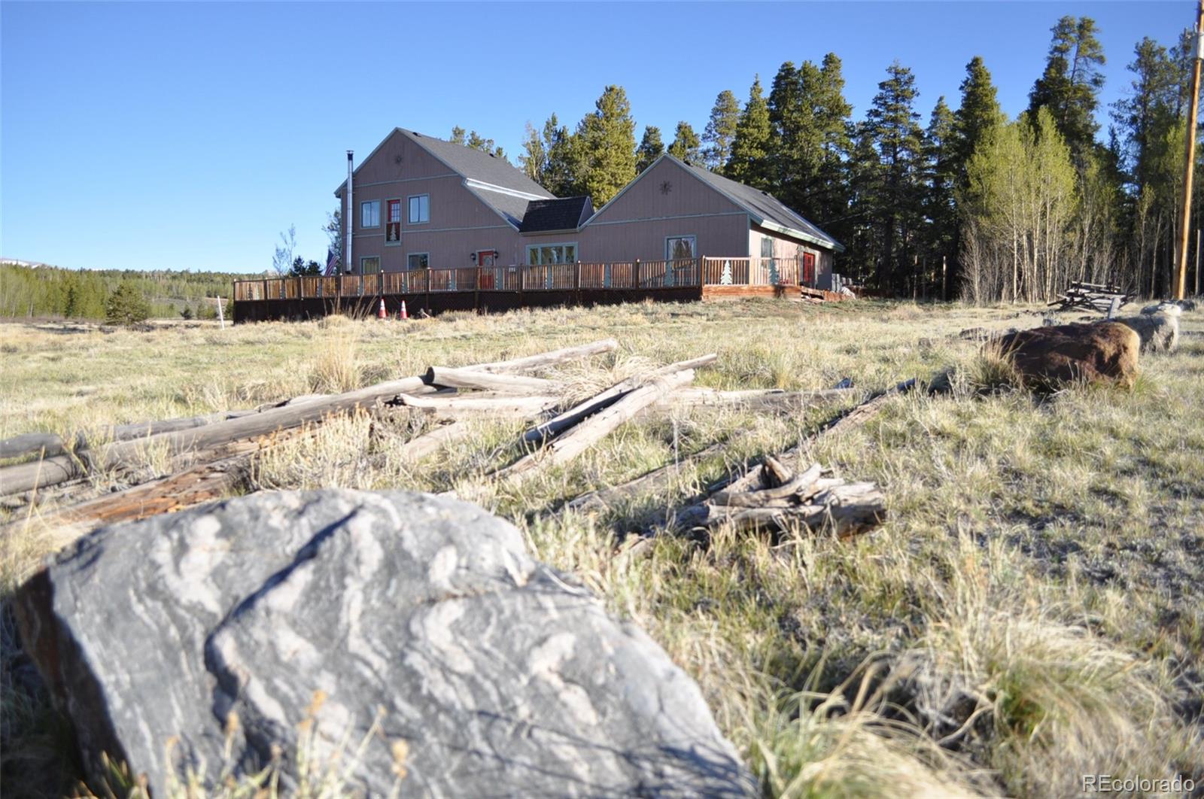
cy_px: 400
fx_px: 902
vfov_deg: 47.8
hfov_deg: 67.5
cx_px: 602
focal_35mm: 27
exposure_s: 1/1600
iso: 400
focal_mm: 18
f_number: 5.6
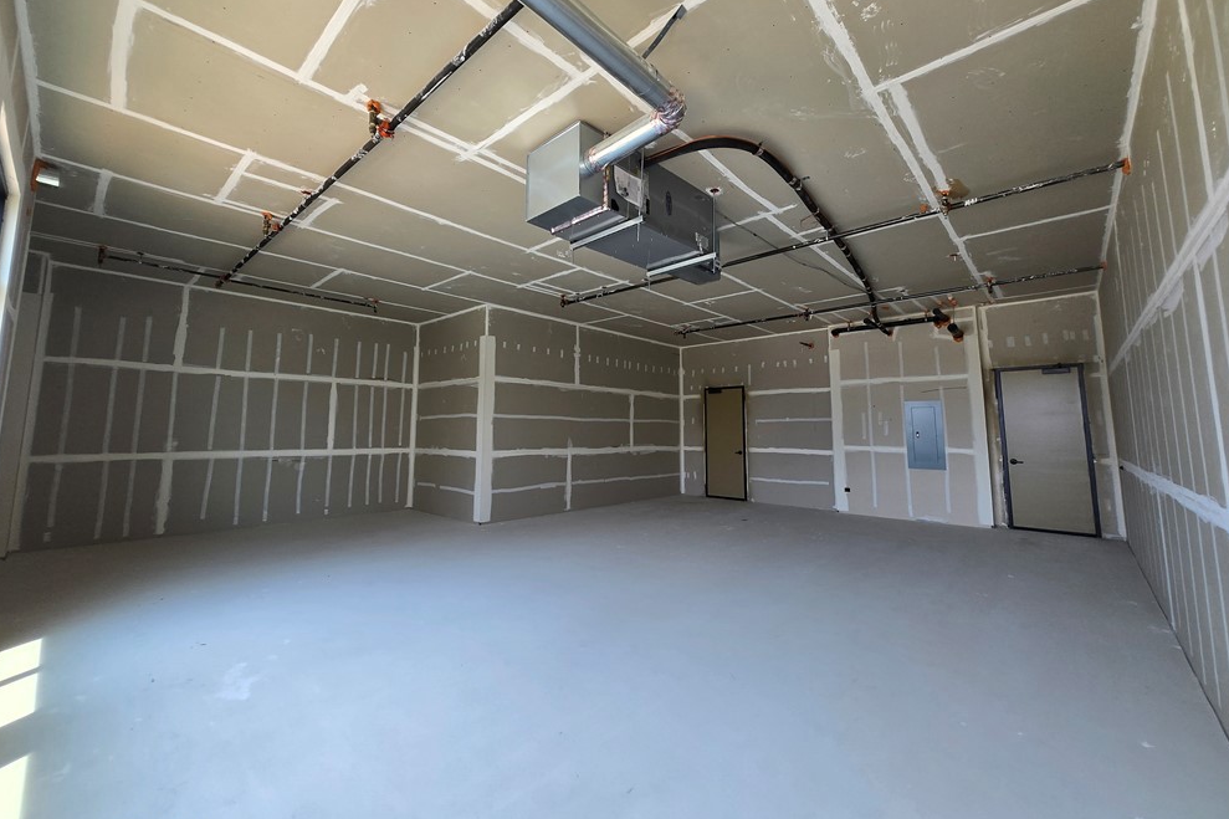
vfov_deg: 81.0
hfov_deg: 104.3
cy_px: 374
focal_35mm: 14
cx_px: 610
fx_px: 478
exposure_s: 1/120
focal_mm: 1.7
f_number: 2.2
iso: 50
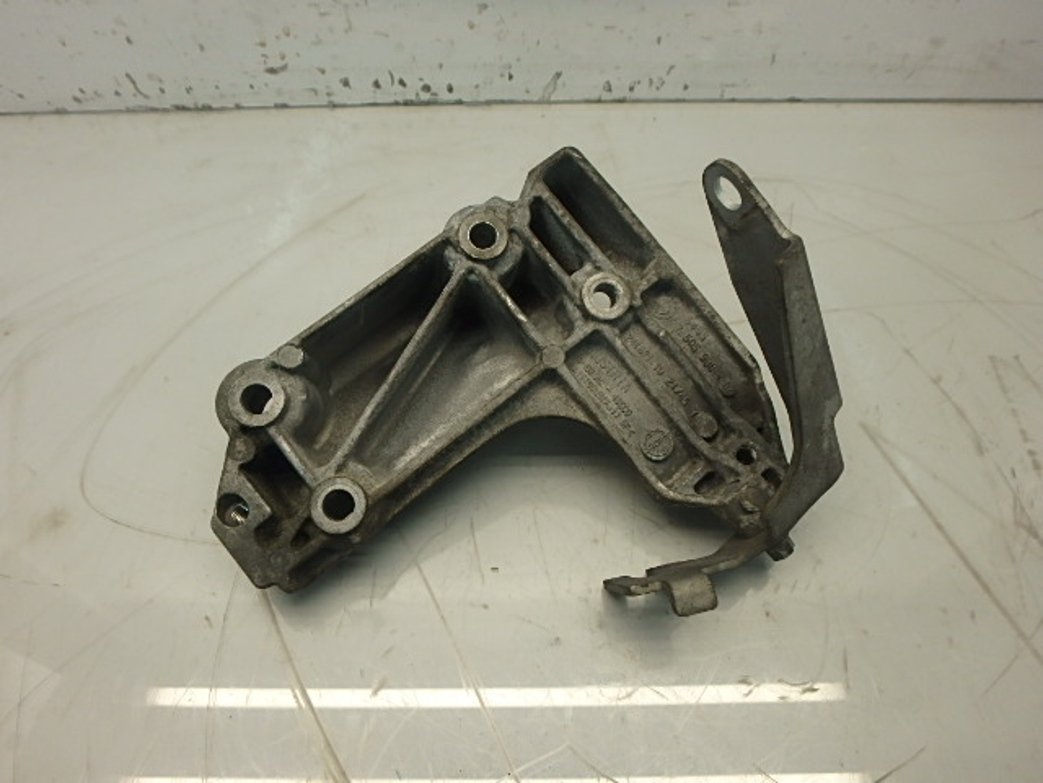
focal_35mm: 21
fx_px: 633
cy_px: 392
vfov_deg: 63.4
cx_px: 522
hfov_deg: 79.0
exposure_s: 1/60
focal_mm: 3.7
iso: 160
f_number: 3.5
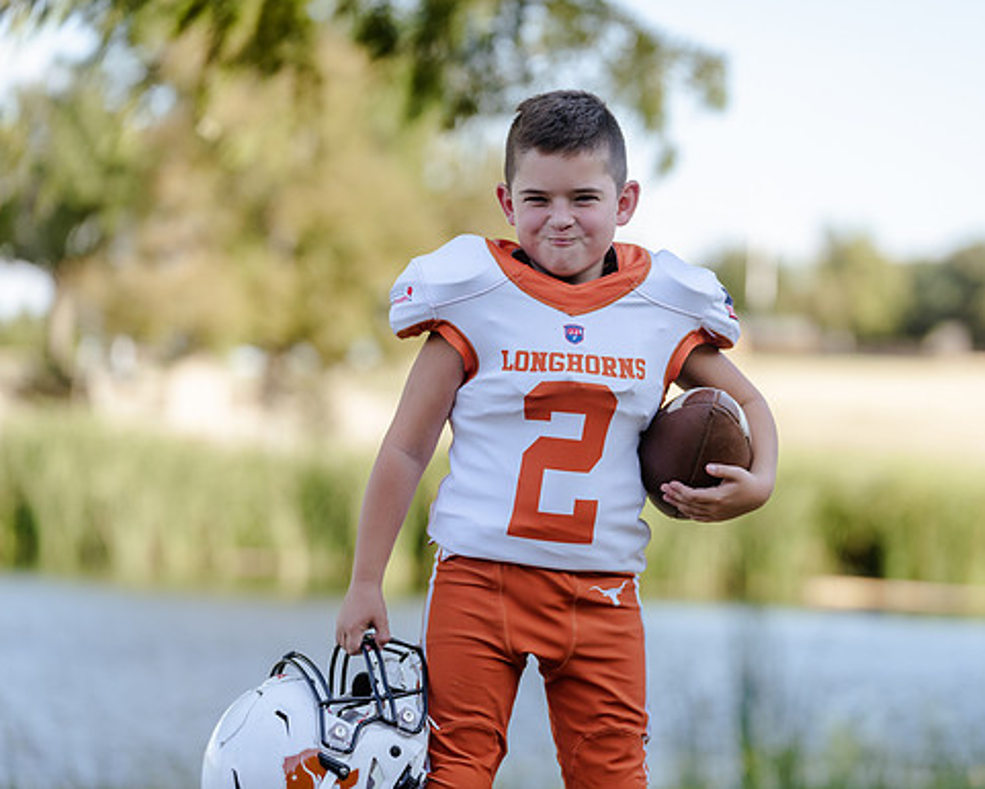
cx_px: 573
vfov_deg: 10.6
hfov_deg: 13.2
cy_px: 394
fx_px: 4257
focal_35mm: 146
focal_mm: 129
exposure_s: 1/320
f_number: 3.2
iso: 125
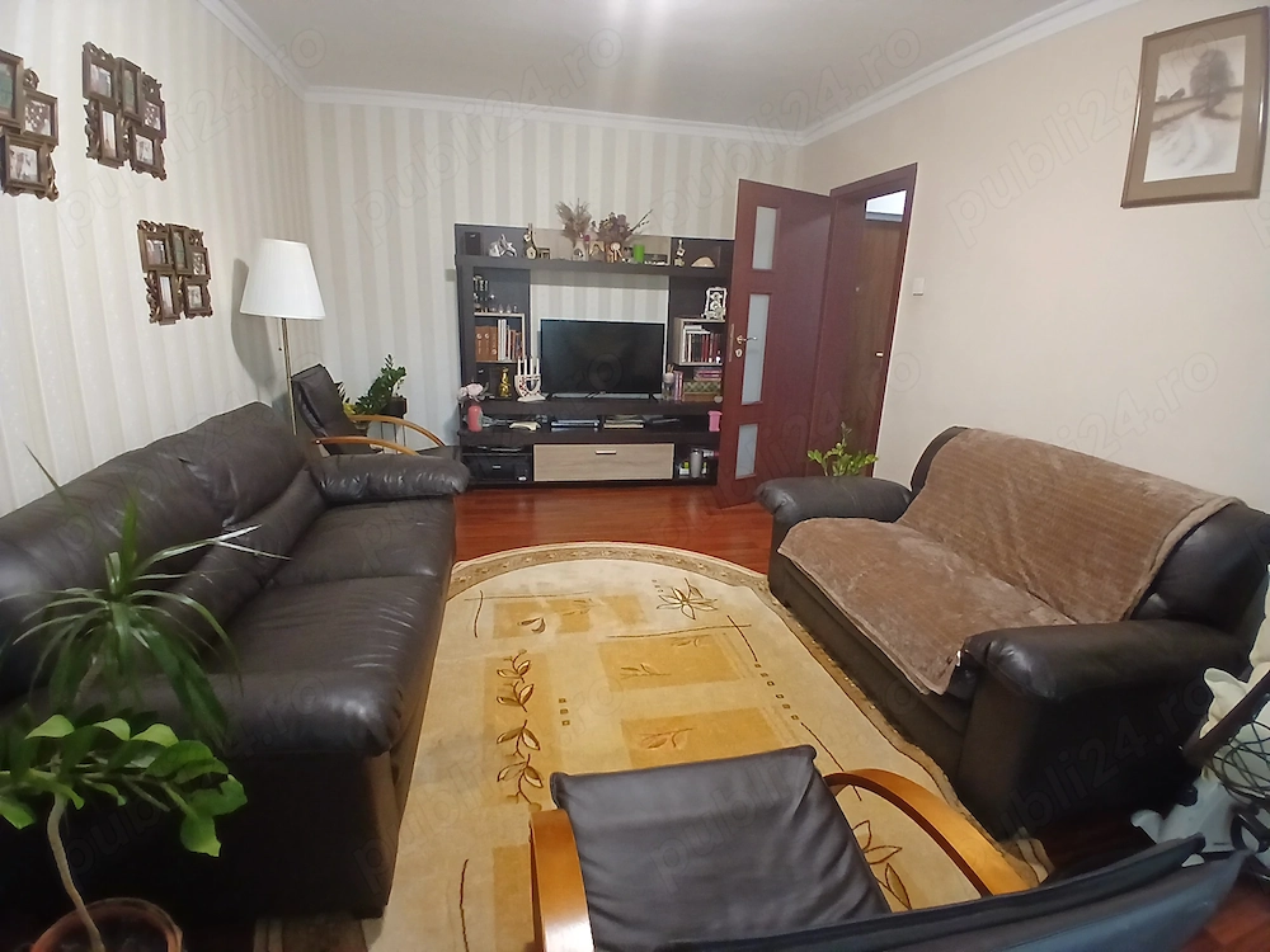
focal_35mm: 17
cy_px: 476
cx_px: 635
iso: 320
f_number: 2.2
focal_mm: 1.4
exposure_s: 1/25
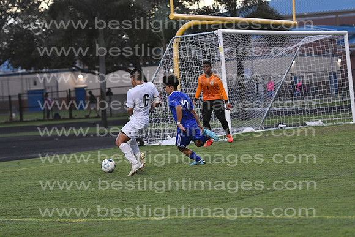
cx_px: 178
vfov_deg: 9.6
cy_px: 118
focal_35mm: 142
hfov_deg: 14.4
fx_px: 1405
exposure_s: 1/800
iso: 1600
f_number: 3.2
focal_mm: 95
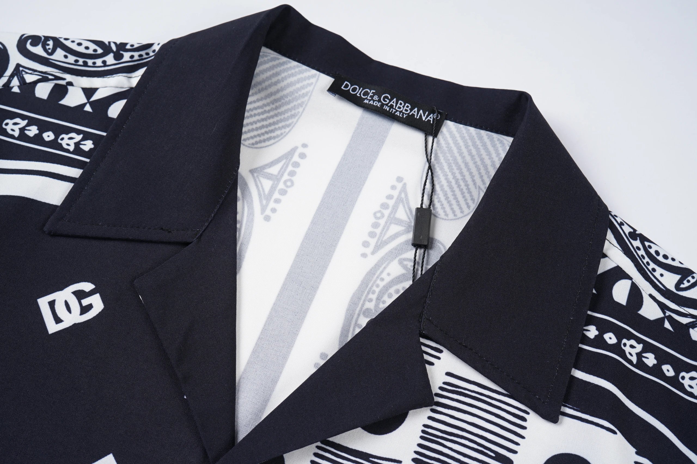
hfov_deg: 39.6
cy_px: 232
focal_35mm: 50
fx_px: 967
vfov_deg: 26.9
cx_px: 348
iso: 160
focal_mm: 50
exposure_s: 1/100
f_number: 10
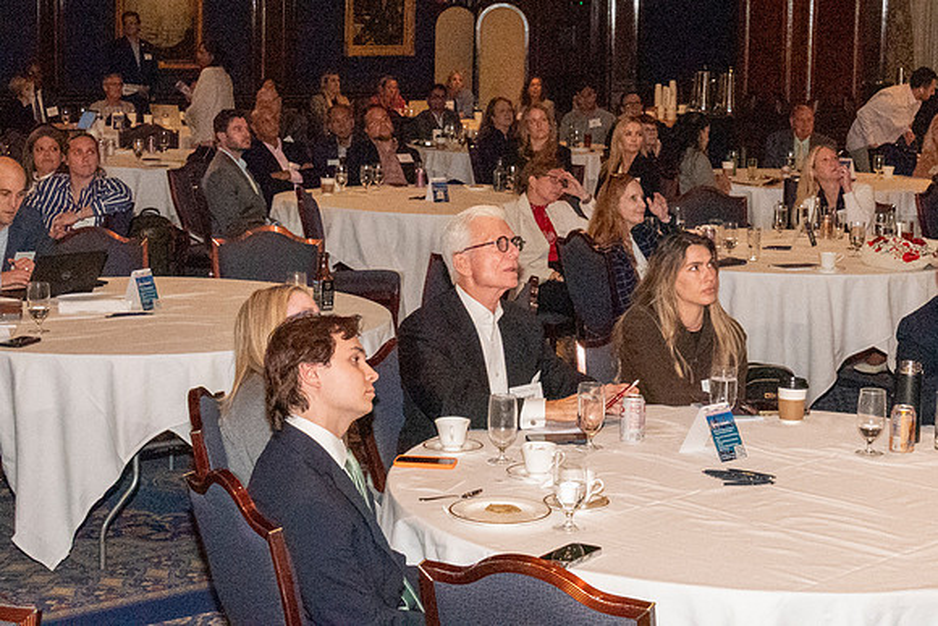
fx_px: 1869
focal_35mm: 72
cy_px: 252
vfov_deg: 19.0
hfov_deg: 28.1
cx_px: 561
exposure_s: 1/100
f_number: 14
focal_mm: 40
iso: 20000
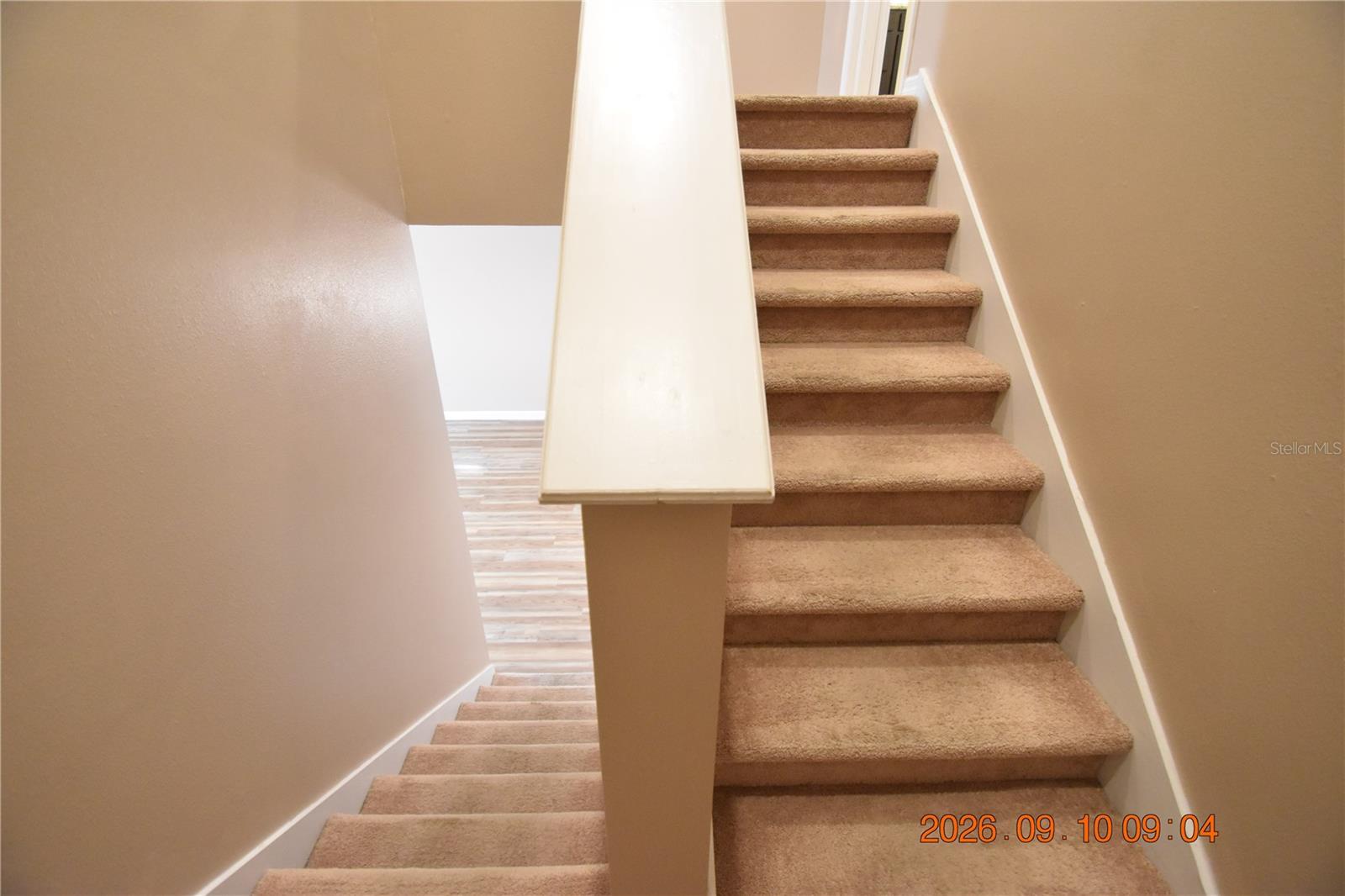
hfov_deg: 100.4
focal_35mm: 15
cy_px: 448
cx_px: 672
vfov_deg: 77.3
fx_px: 560
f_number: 3.5
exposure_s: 1/60
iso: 3600
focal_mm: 10
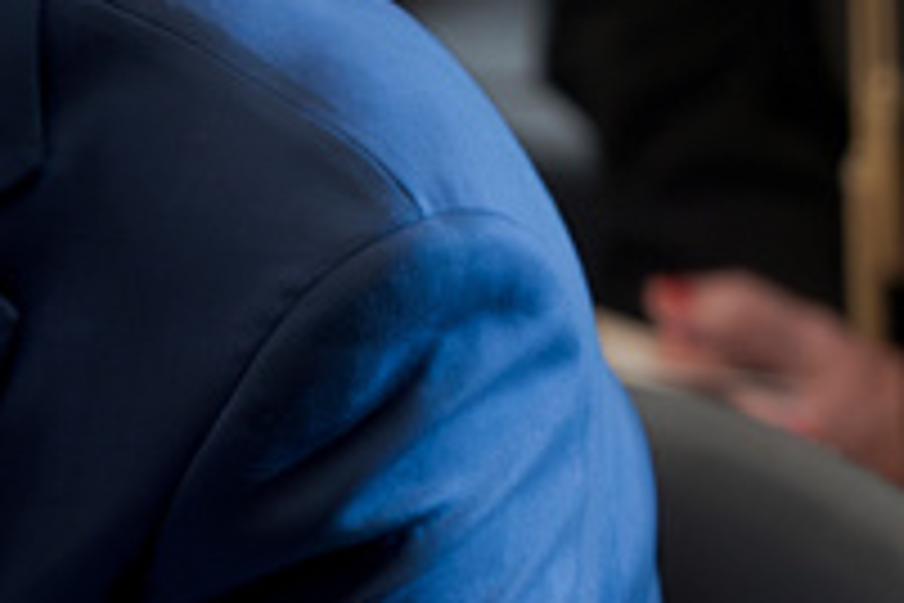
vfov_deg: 0.9
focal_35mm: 1531
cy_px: 508
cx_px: -693
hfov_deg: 1.3
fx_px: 38442
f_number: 2.8
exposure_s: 1/125
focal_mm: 300
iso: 4000
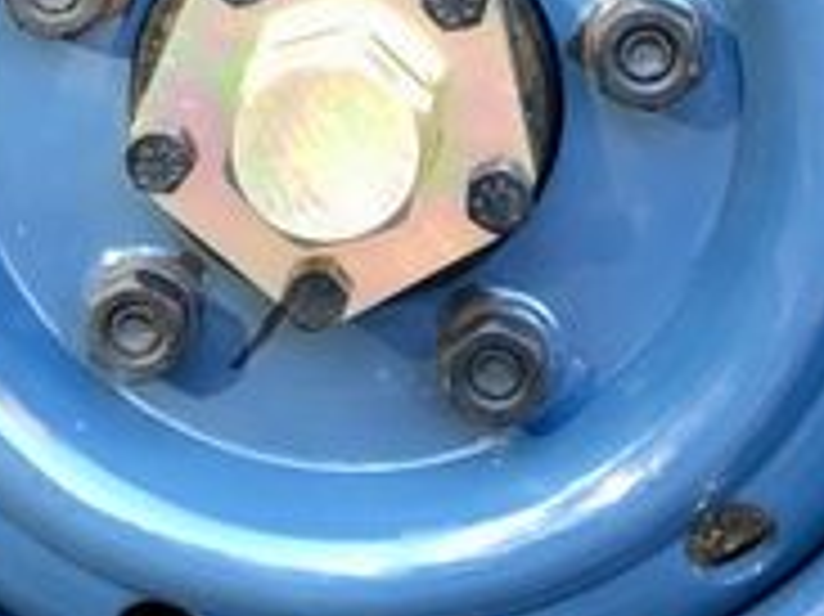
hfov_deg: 12.1
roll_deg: -3.3
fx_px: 3878
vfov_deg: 9.1
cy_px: 40
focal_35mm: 163
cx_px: 315
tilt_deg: -16.6
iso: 40
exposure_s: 1/24
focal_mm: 3.99
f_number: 1.8
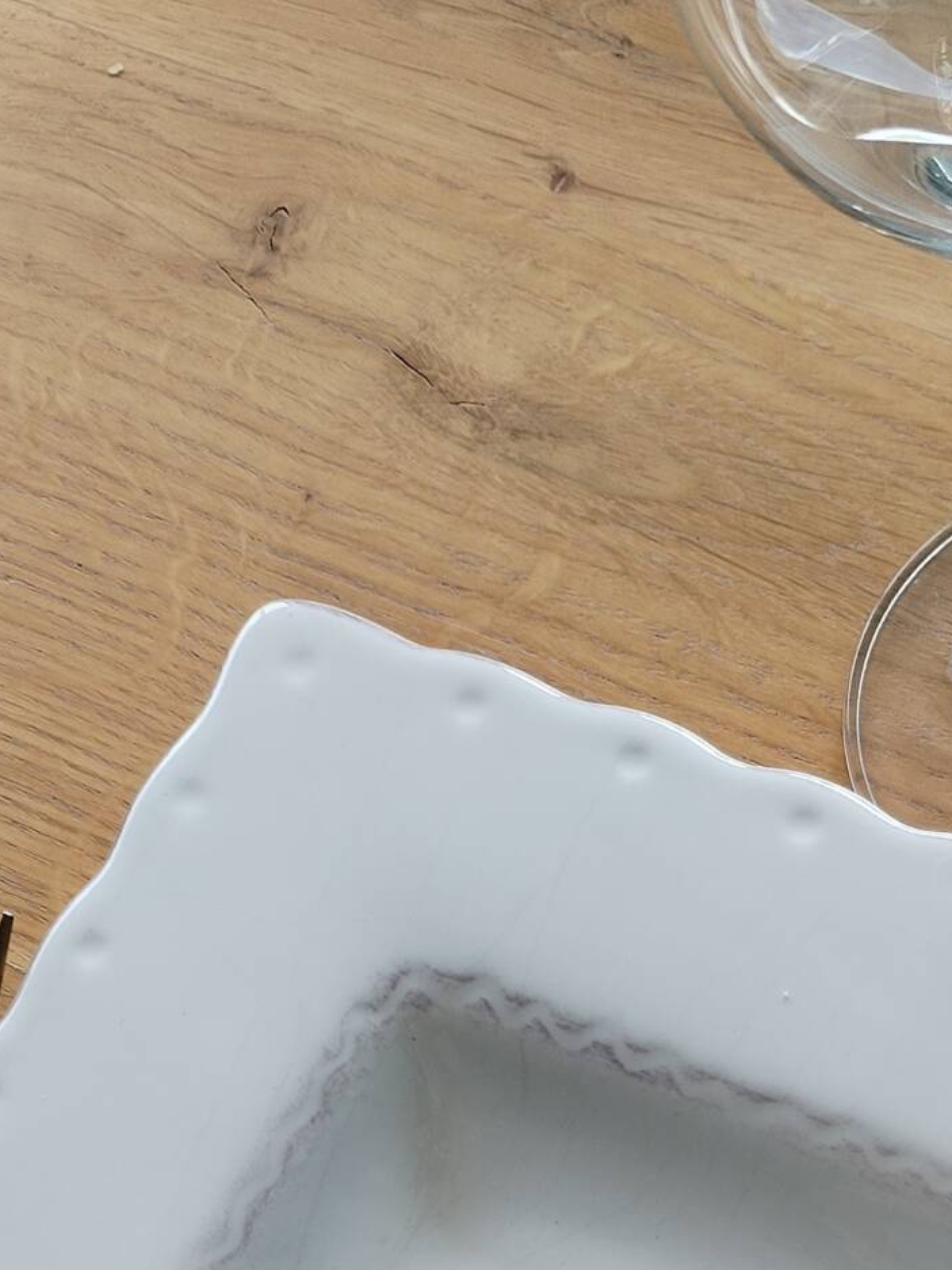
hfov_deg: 20.2
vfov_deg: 24.6
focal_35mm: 71
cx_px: 894
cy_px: 1561
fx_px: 2603
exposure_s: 1/188
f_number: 1.8
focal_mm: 4.75
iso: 100
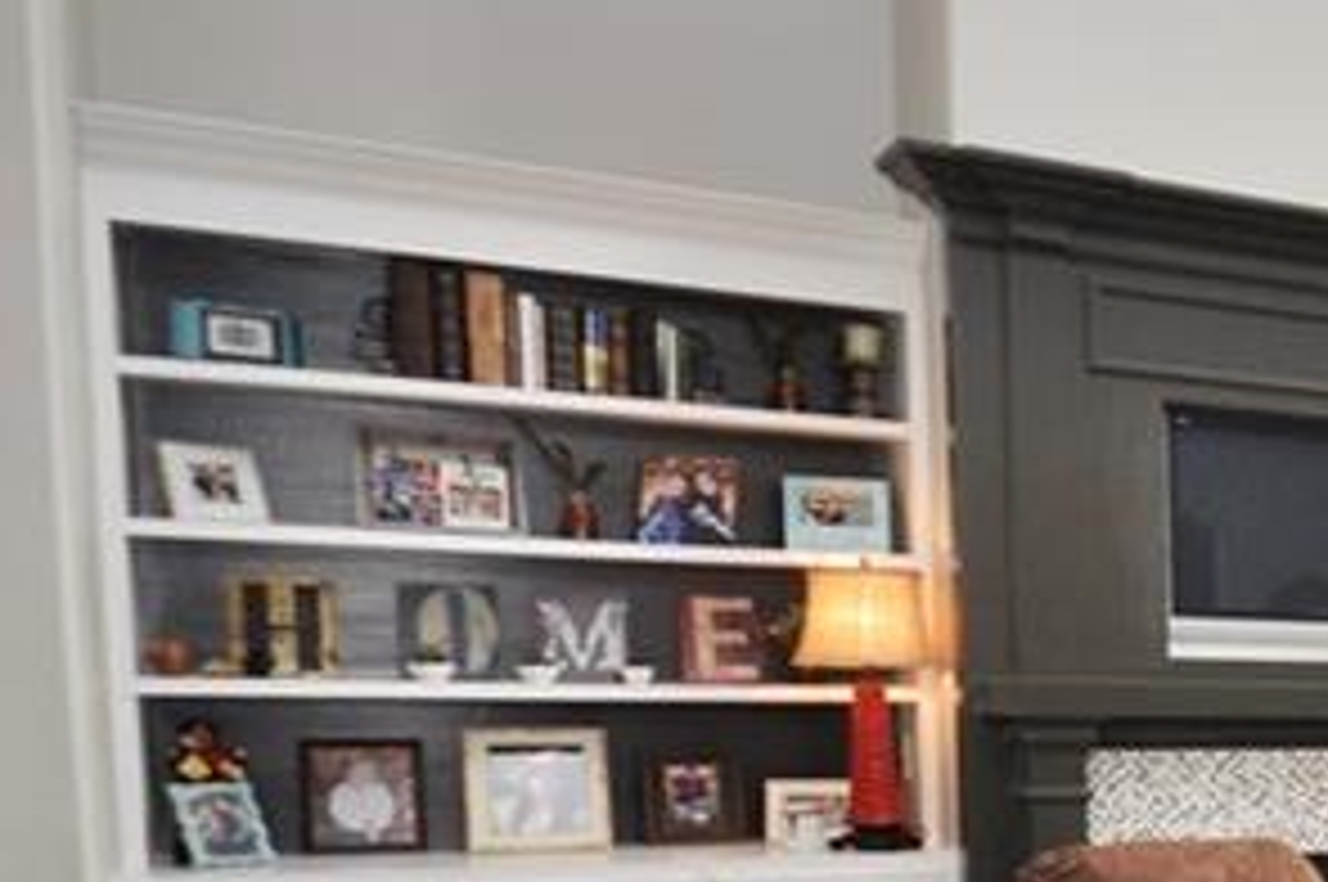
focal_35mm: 52
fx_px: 1916
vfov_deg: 25.0
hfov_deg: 25.0
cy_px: 830
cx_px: 2156
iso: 400
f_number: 4.5
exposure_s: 1/80
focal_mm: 10
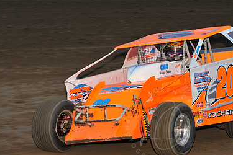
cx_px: 162
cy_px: 68
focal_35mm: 224
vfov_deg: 6.1
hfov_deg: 9.2
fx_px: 1450
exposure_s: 1/320
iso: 640
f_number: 6.3
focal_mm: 145
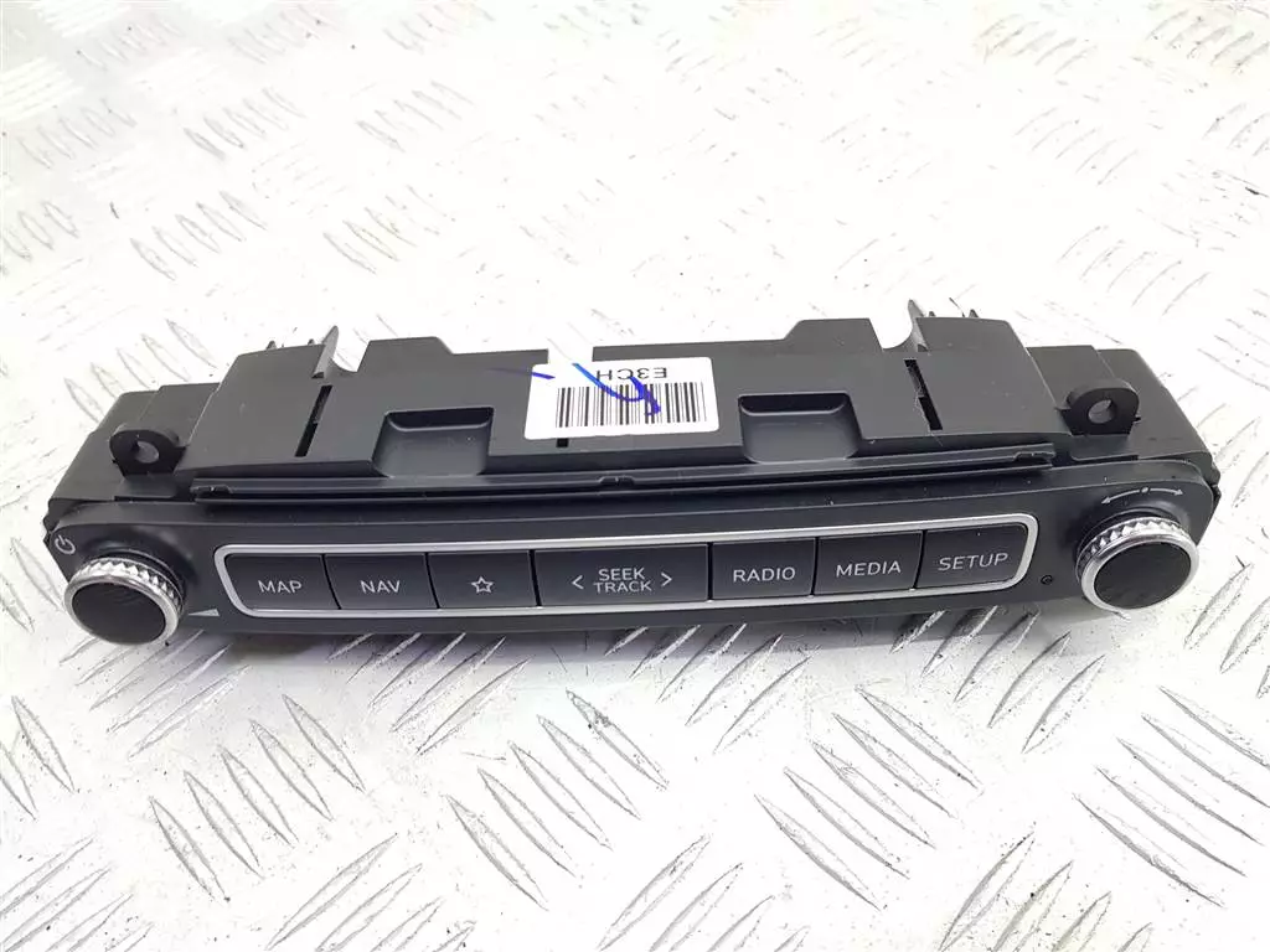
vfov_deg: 53.1
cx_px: 635
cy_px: 476
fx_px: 954
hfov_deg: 67.3
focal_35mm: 26
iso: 100
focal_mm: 4.2
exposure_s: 1/50
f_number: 1.7
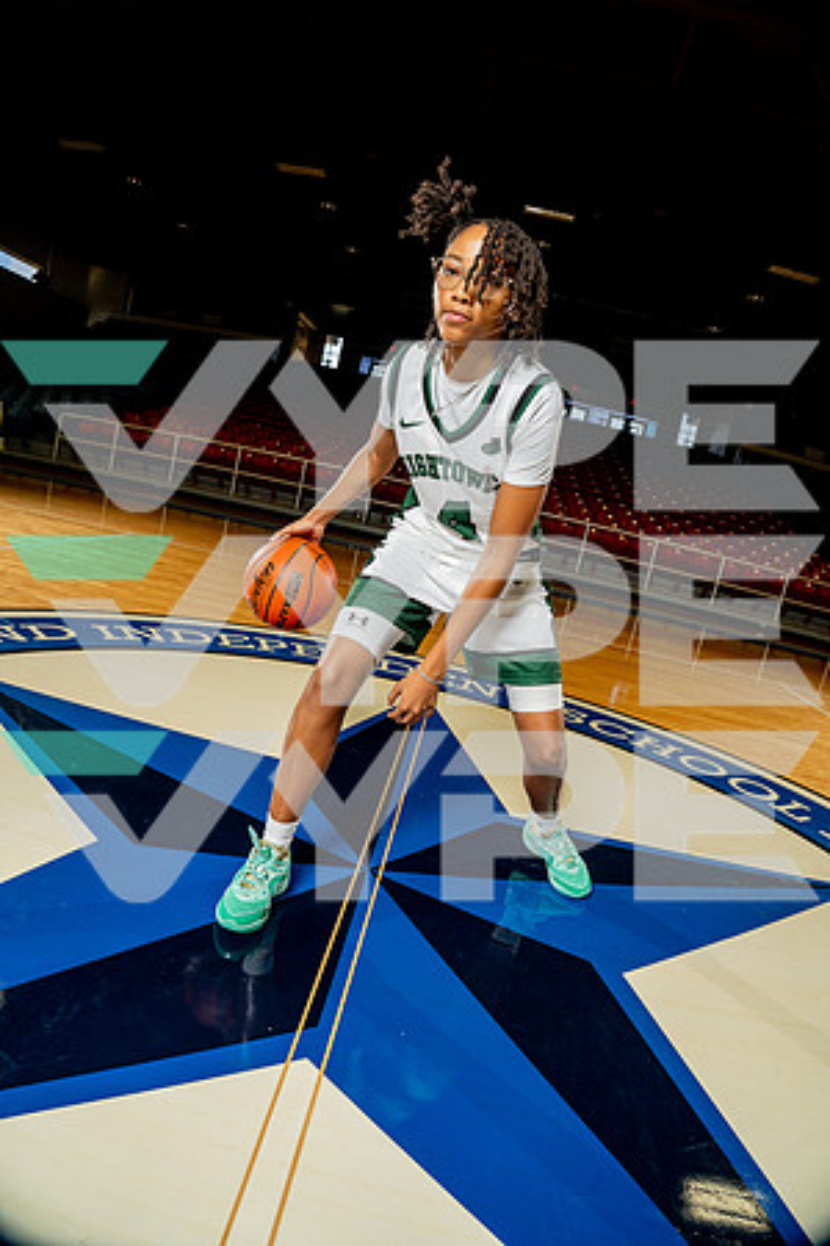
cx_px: 415
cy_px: 623
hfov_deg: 61.9
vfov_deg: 84.0
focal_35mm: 20
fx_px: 692
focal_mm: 20
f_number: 5.6
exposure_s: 1/250
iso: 640
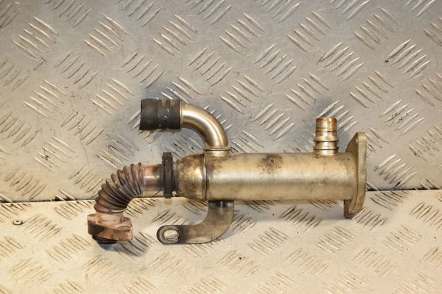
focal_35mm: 78
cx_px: 221
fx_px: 957
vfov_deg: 17.5
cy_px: 147
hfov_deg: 26.0
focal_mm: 52
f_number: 6.3
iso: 800
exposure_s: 1/200
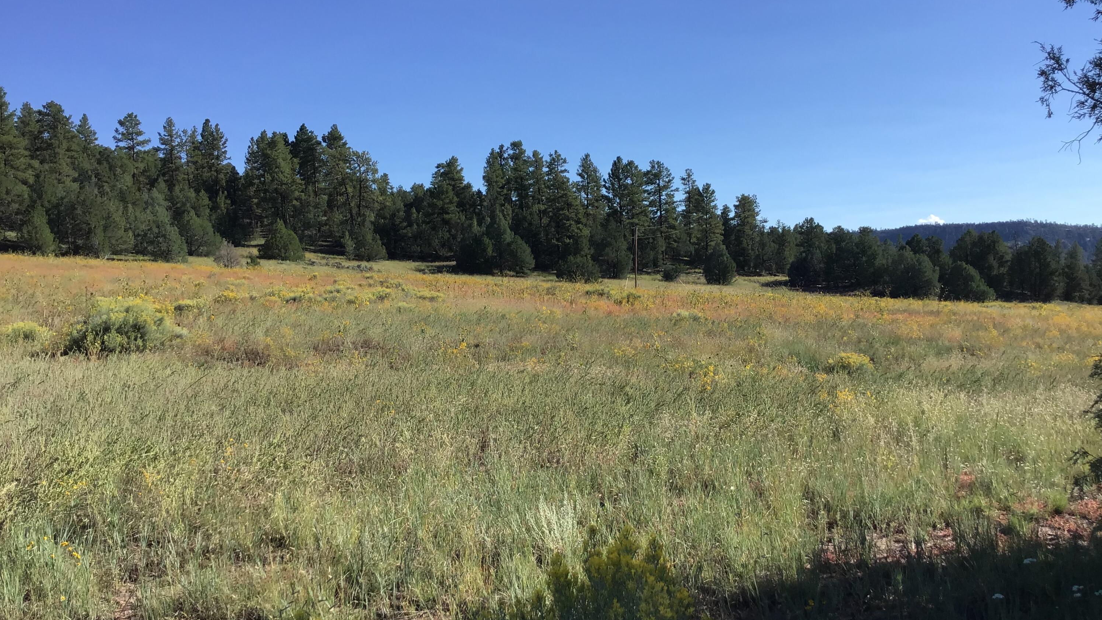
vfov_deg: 34.6
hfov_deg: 58.0
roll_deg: +0.1
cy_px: 319
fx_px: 993
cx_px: 554
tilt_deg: -3.6
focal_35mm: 34
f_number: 2.4
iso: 25
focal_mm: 3.3
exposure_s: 1/1031
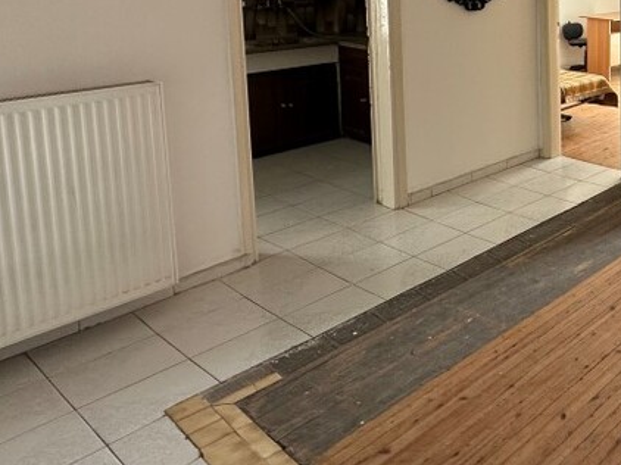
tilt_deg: -5.7
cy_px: 19
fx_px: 610
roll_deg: -0.7
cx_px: 730
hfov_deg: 40.0
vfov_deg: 38.0
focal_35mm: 34
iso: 125
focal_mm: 2.22
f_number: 2.2
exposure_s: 1/99
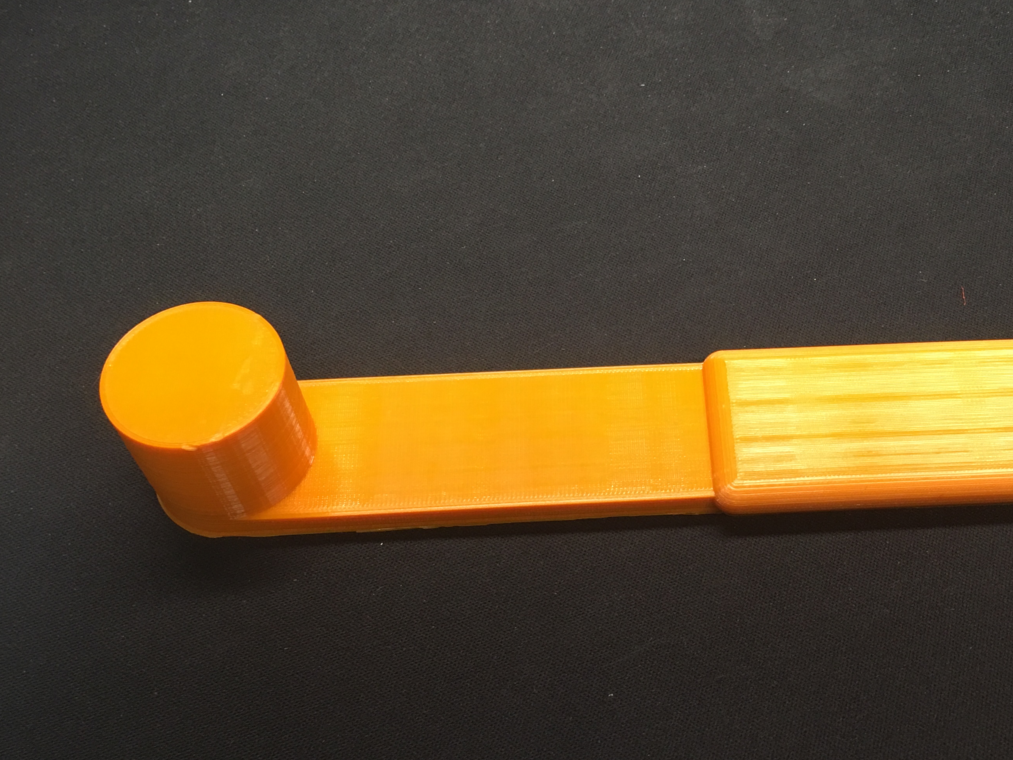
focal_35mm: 45
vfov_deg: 32.2
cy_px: 407
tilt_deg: -54.3
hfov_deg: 41.4
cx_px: 696
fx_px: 1317
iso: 50
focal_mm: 4.15
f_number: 2.2
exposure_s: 1/15
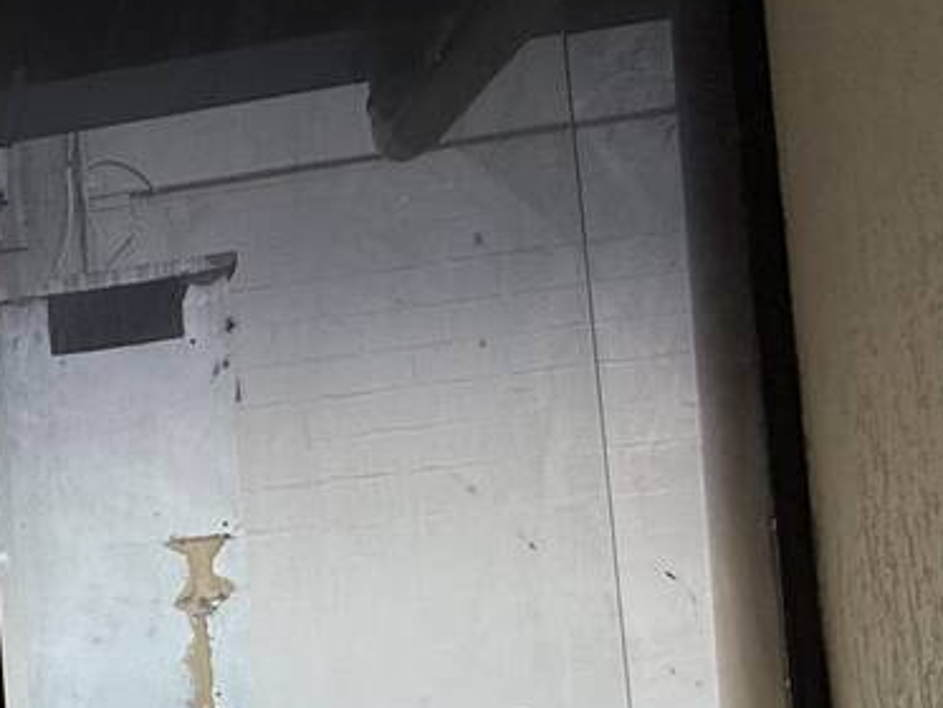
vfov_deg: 21.9
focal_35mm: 54
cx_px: -478
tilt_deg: +3.2
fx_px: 1472
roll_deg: +2.7
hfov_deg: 26.0
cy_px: 1092
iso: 50
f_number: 2.2
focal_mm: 2.22
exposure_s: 1/293
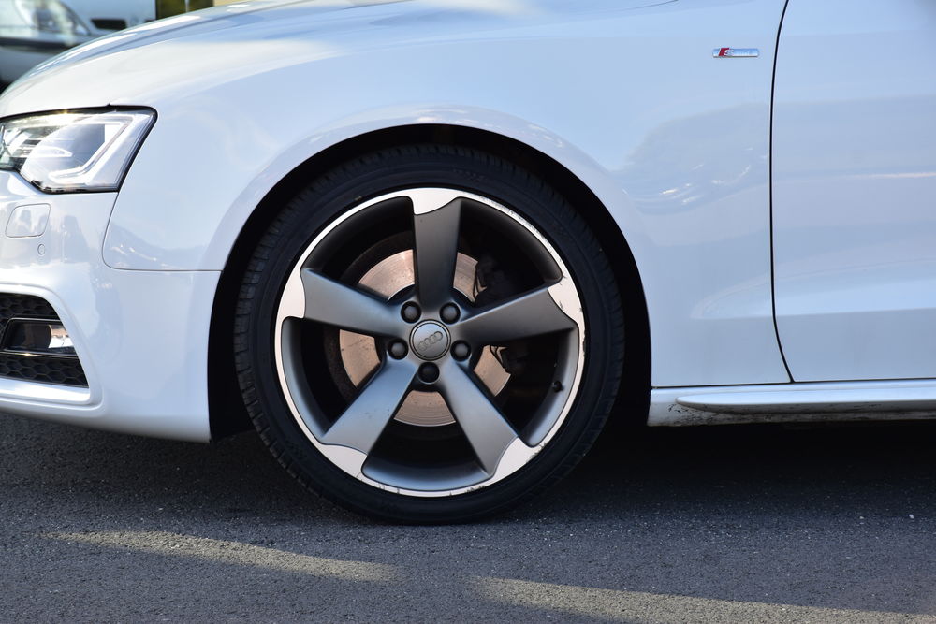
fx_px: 3510
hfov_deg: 15.2
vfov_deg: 10.2
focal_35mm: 135
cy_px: 312
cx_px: 468
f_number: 9
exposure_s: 1/125
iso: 400
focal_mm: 90
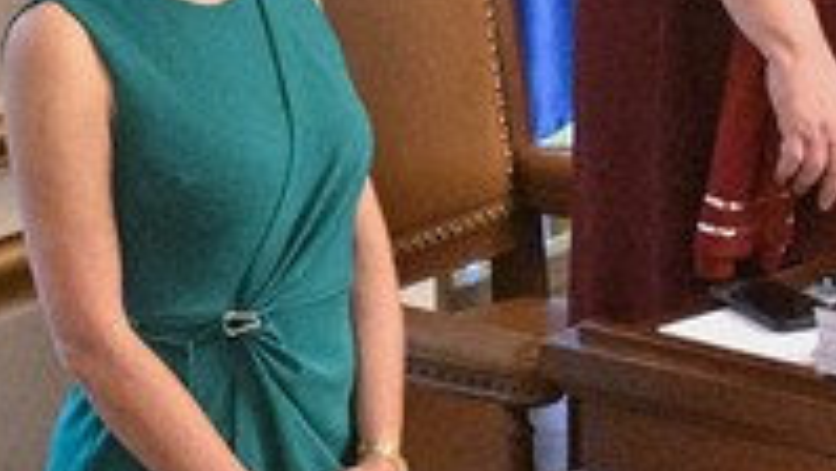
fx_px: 14699
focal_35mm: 663
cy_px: 494
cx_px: 1806
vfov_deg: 1.8
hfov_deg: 3.2
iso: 8000
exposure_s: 1/160
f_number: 5.6
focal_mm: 90
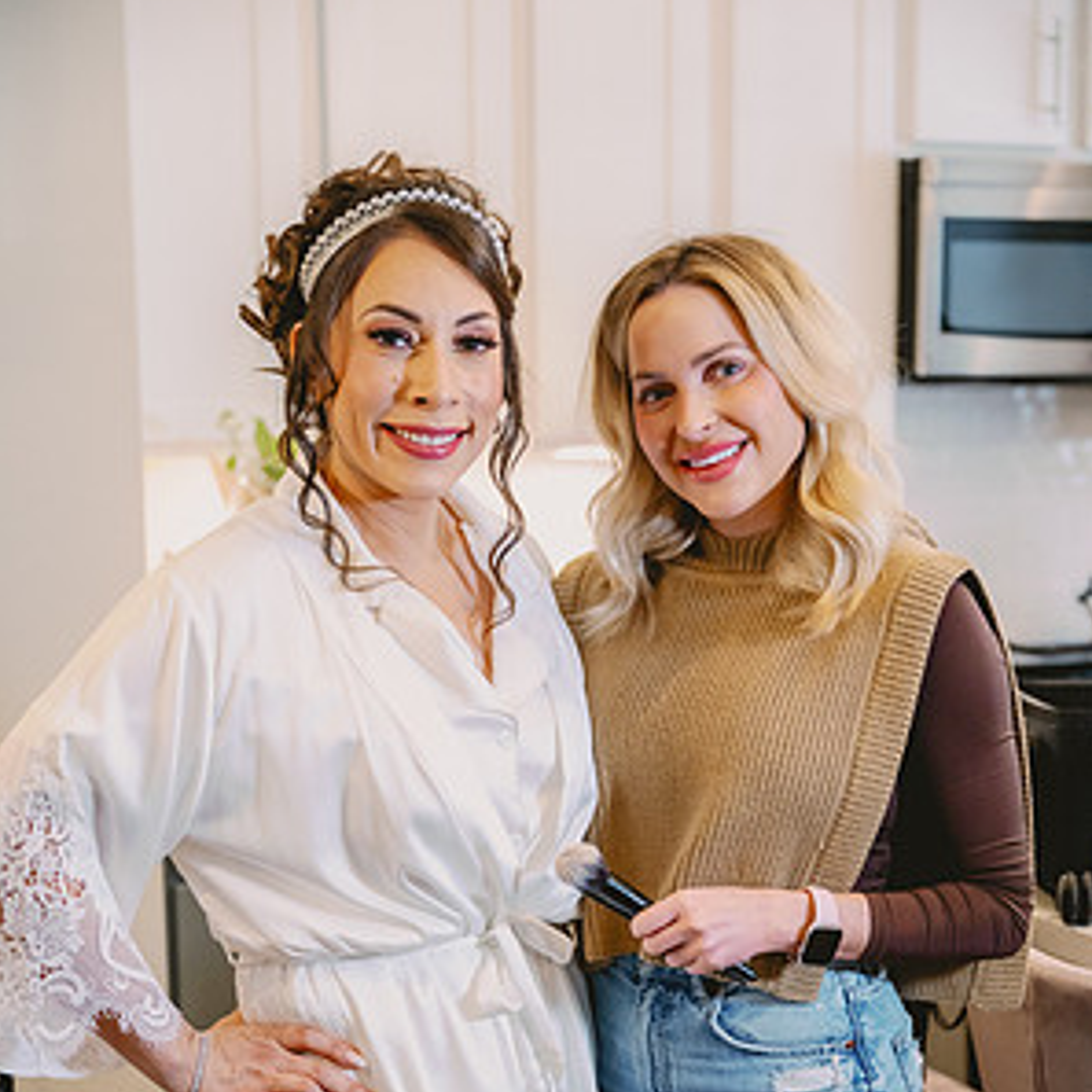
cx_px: 548
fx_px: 2391
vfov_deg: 25.4
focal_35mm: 67
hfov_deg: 25.7
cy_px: 809
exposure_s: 1/250
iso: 1250
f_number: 2.8
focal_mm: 52
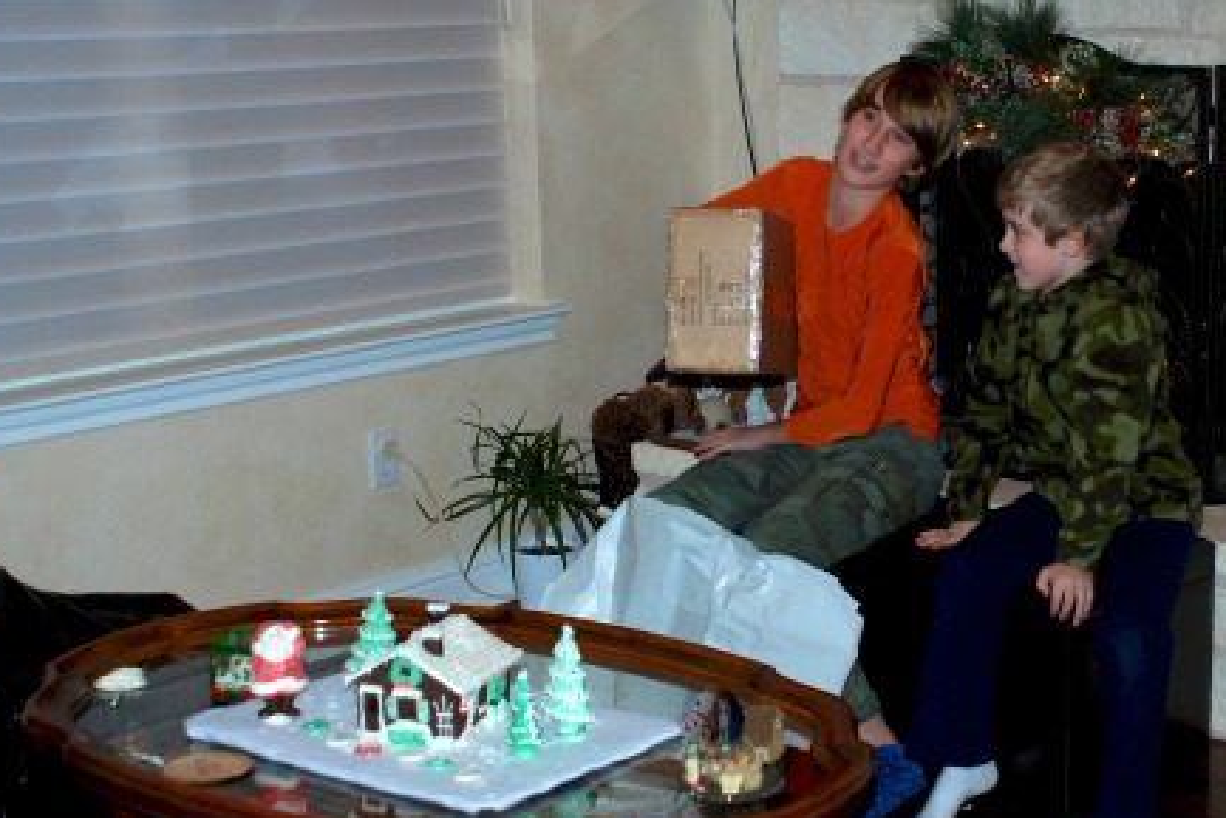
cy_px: 376
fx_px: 2419
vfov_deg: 19.2
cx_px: 821
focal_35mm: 71
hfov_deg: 28.3
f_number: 4.2
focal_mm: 32
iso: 200
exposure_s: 1/60
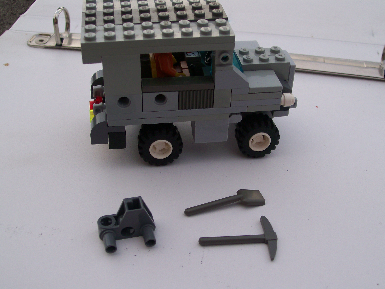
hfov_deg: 42.1
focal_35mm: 45
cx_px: 192
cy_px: 144
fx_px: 500
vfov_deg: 32.2
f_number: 3
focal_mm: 7.6
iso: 80
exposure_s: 1/112
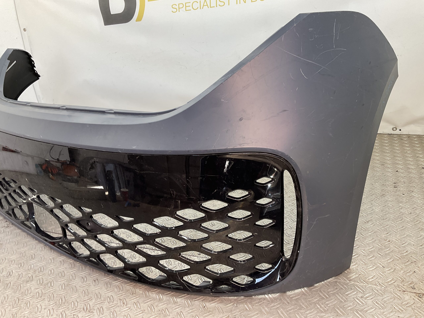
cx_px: 212
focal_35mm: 29
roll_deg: +4.5
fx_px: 355
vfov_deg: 48.2
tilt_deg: -22.6
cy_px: 159
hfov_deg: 61.7
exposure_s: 1/120
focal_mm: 3
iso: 32
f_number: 1.8
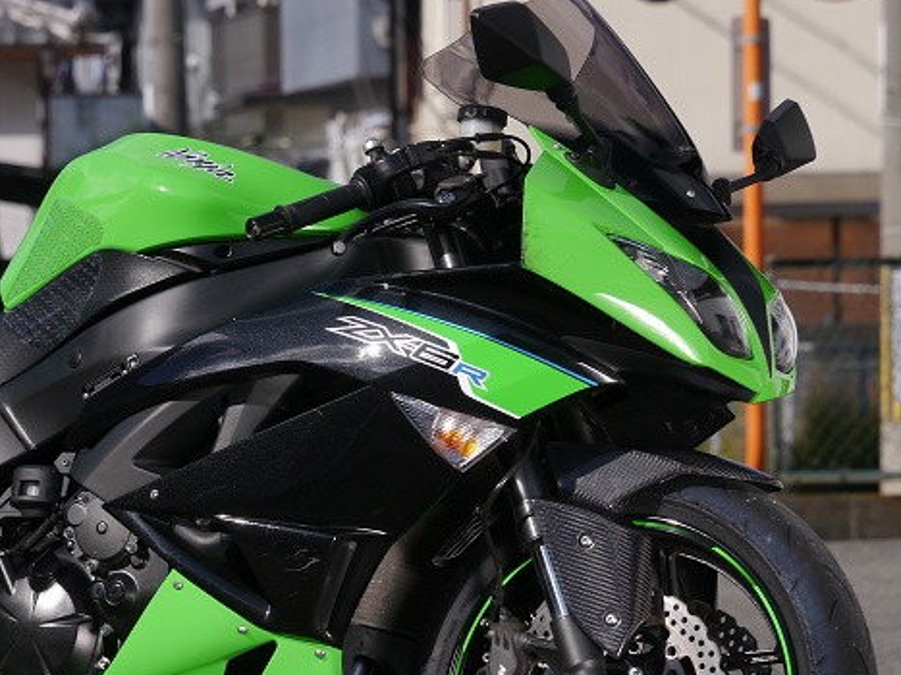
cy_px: 449
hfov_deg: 5.4
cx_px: 154
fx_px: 9628
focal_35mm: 370
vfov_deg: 4.0
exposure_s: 1/640
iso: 160
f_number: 8
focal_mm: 107
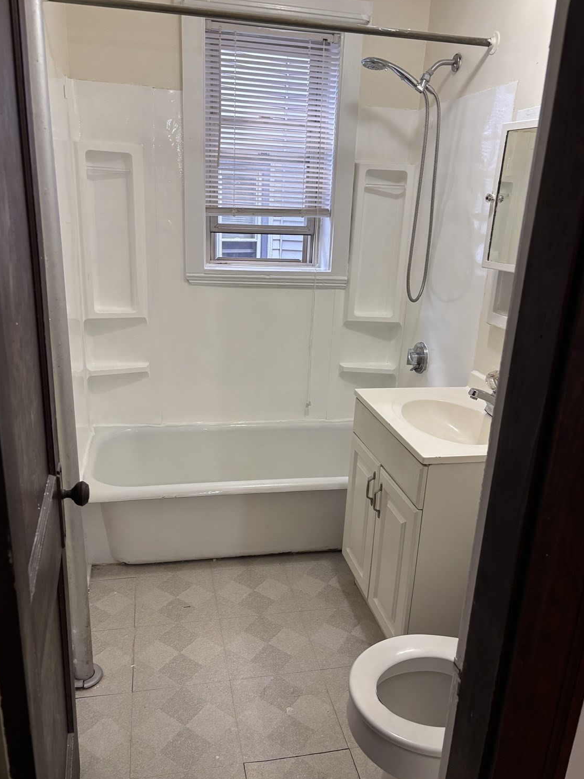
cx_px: 290
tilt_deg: -18.7
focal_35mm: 27
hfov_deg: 51.3
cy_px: 398
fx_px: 607
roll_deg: -4.8
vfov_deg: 65.3
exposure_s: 1/60
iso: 160
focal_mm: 5.96
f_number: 1.6
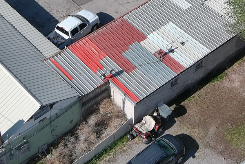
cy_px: -69
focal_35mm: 95
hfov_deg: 21.4
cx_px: 107
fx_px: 647
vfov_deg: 13.7
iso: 100
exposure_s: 1/1250
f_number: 2.8
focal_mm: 10.13
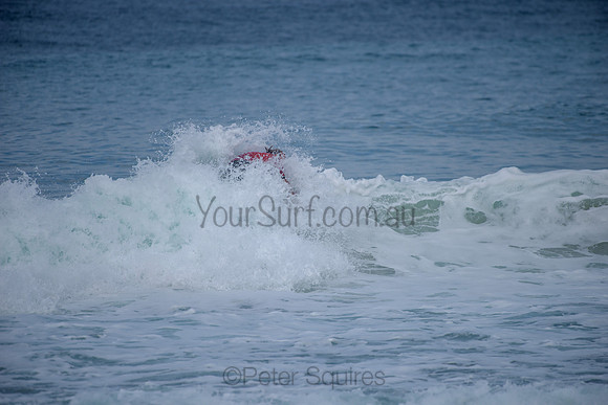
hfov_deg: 4.1
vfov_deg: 2.8
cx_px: 304
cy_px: 202
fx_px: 8446
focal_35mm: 500
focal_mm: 500
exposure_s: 1/2000
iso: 160
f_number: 5.6
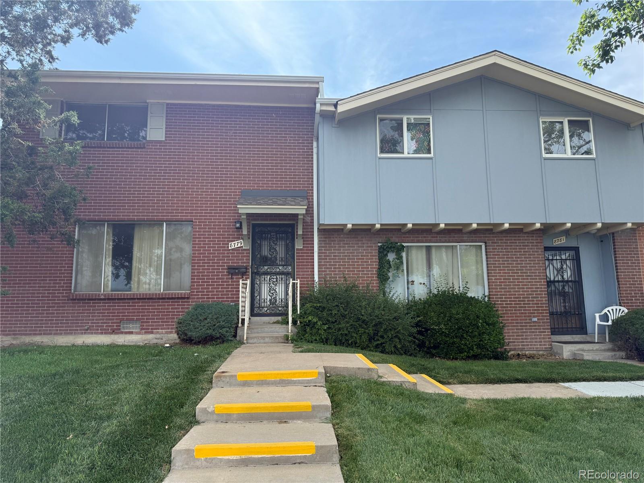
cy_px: 242
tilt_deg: +9.3
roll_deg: +0.5
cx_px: 322
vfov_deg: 56.8
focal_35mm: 24
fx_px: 446
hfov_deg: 71.6
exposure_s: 1/2801
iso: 100
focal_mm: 6.76
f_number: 1.78
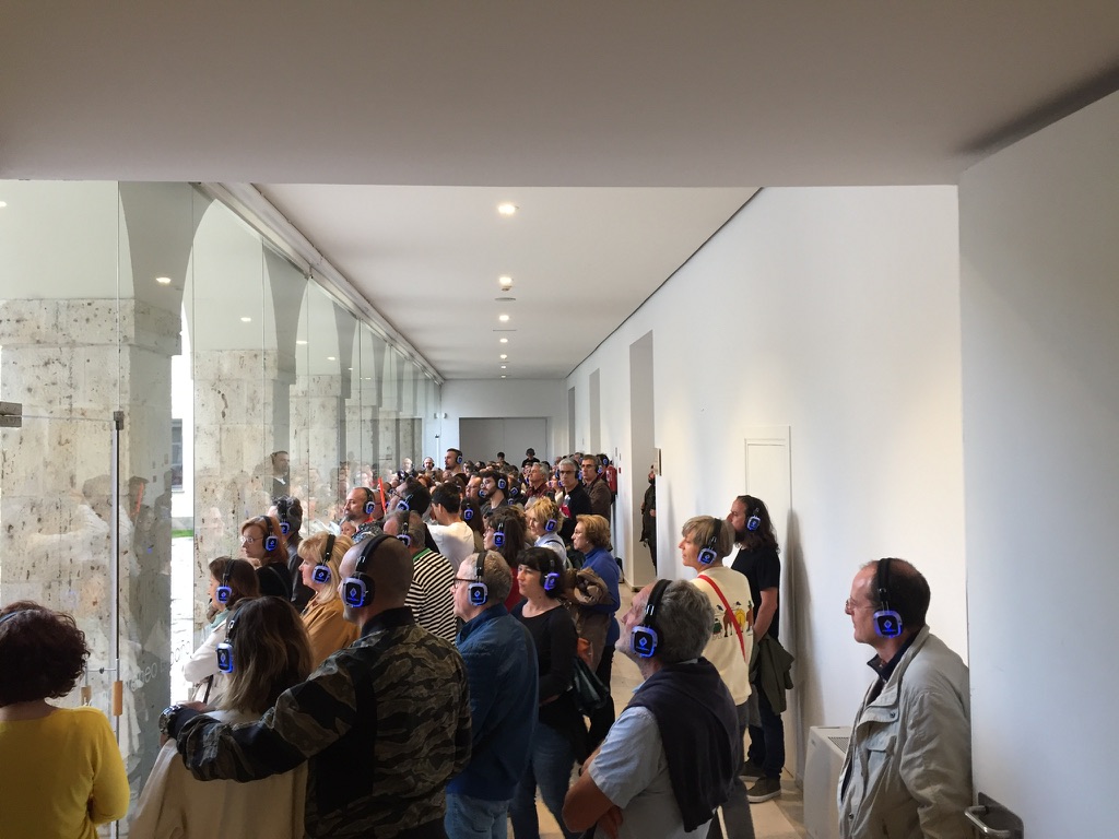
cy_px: 420
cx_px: 560
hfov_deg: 61.7
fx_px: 937
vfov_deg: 48.2
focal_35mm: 29
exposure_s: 1/33
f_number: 2.2
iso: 100
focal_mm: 4.15
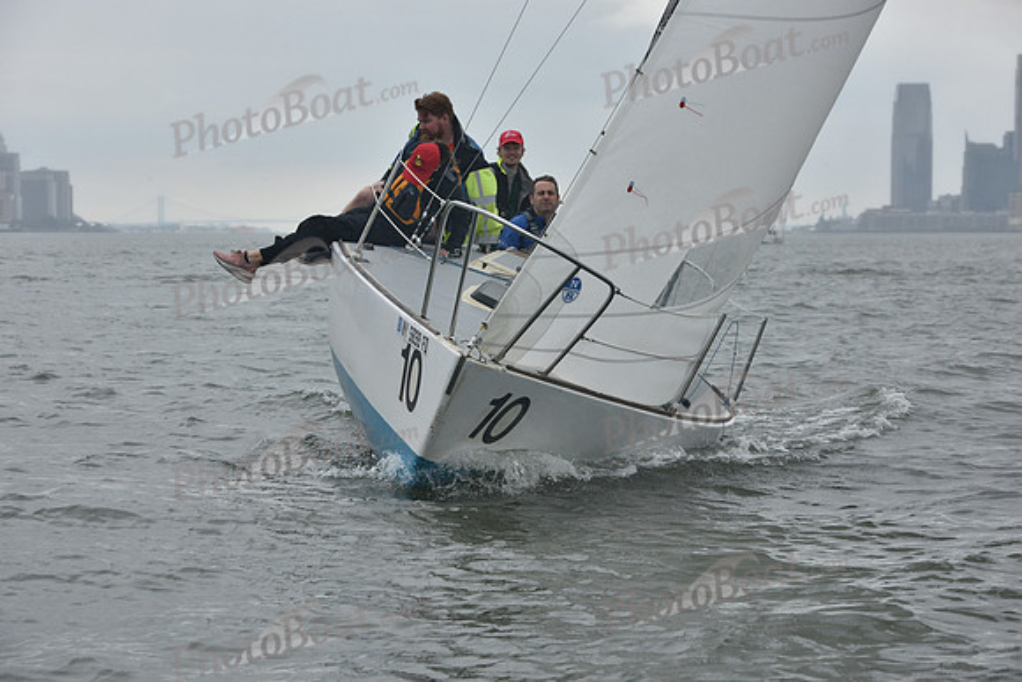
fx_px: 2896
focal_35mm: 102
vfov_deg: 13.4
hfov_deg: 20.0
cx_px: 511
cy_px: 341
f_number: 8
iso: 400
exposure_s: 1/800
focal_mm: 102
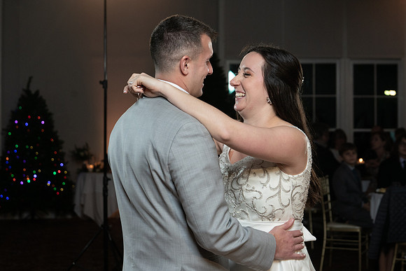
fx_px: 872
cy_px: 143
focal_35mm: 77
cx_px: 186
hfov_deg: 26.2
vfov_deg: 17.7
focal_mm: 70
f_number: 5.6
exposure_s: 1/200
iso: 2000
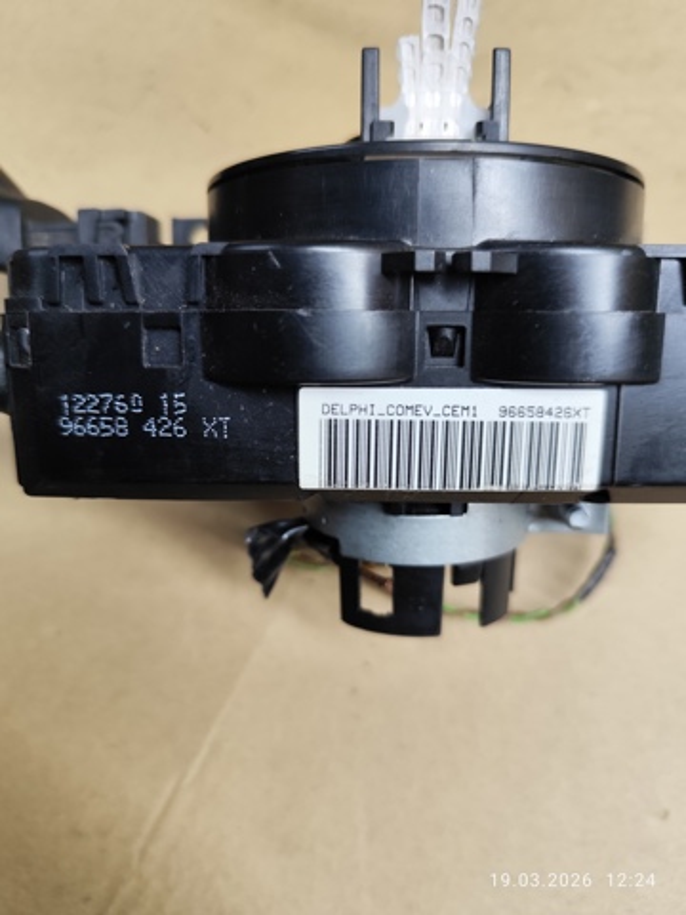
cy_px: 458
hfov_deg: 58.9
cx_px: 343
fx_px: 608
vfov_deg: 73.9
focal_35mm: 23
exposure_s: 1/100
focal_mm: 6.19
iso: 250
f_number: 1.65
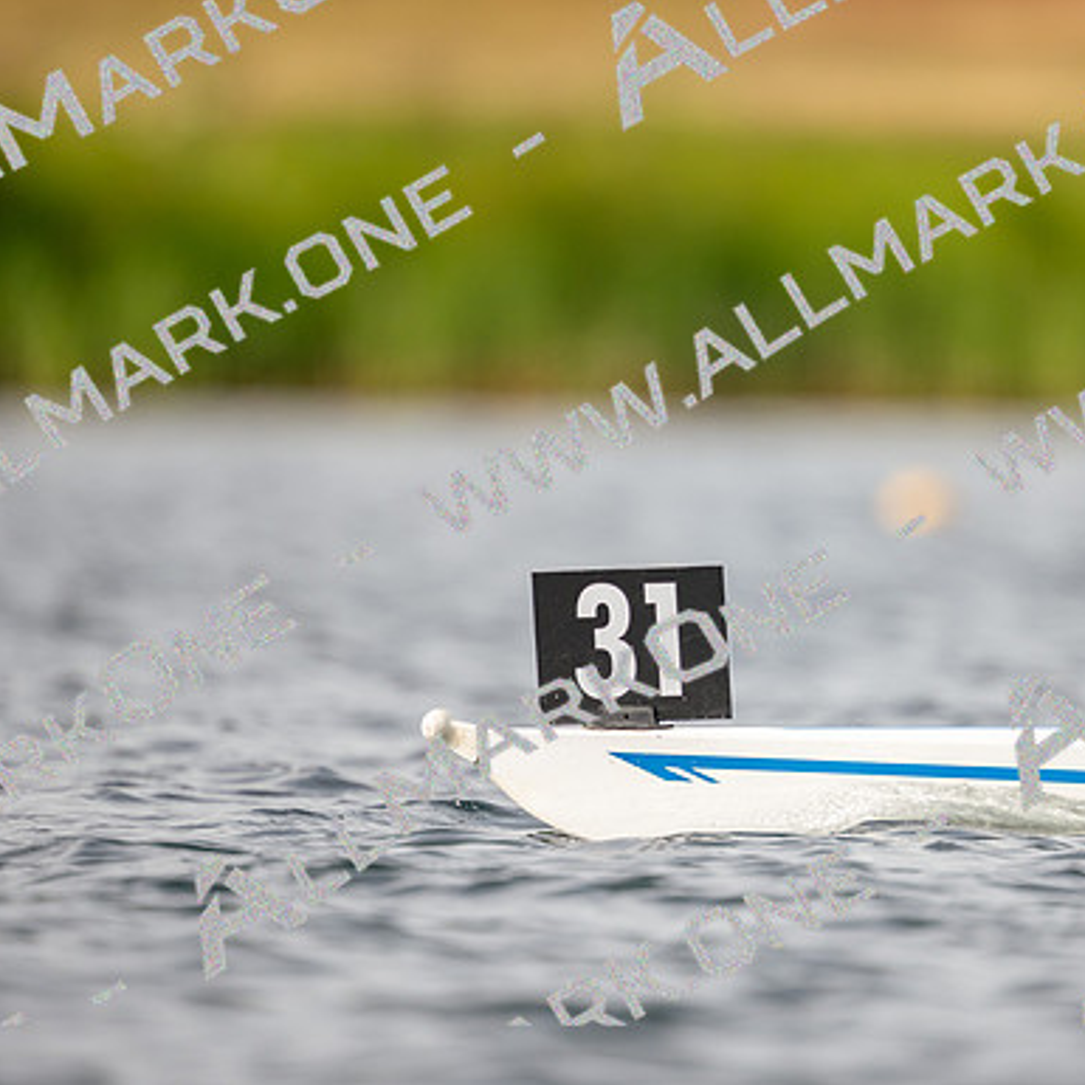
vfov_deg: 1.5
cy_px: 542
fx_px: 40887
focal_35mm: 1153
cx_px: 767
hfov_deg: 1.5
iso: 200
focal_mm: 600
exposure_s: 1/1600
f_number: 4
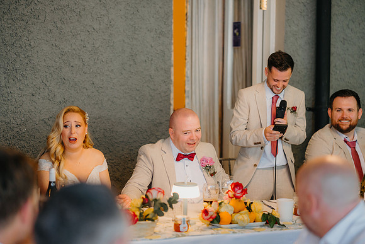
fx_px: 885
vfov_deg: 15.7
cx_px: 182
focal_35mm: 87
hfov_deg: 23.3
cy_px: 122
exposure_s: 1/200
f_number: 2
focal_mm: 85
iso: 1250
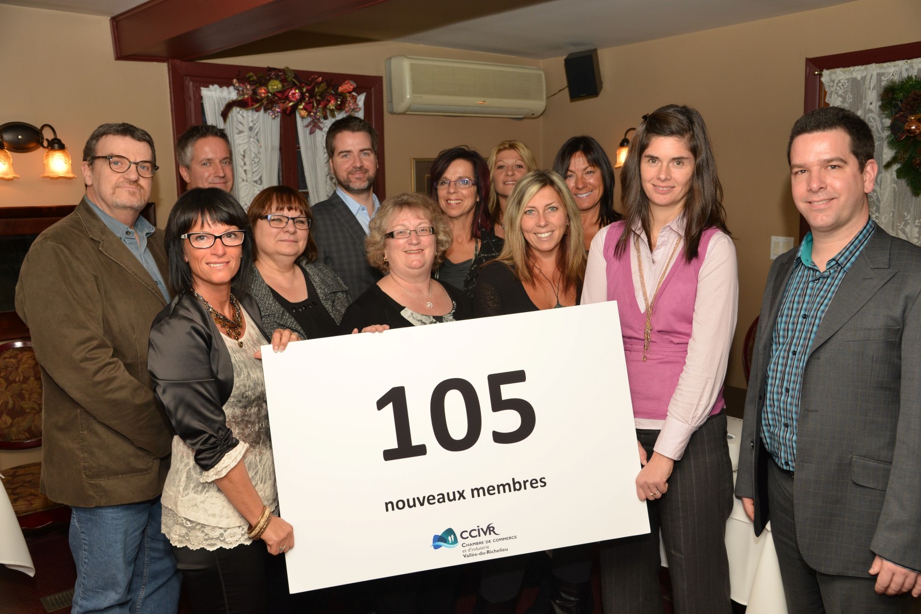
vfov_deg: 42.3
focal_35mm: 31
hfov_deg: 60.3
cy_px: 307
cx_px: 460
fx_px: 793
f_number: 5.6
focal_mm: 31
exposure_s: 1/125
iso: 640
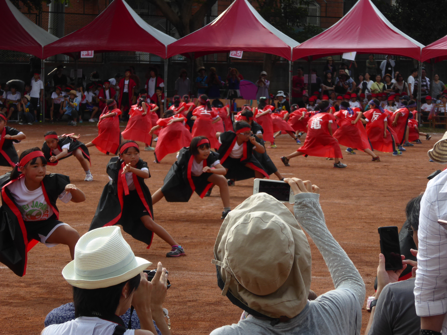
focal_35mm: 168
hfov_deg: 11.8
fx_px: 2169
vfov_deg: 8.8
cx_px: 224
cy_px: 168
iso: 100
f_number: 5.4
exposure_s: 1/320
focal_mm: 27.1
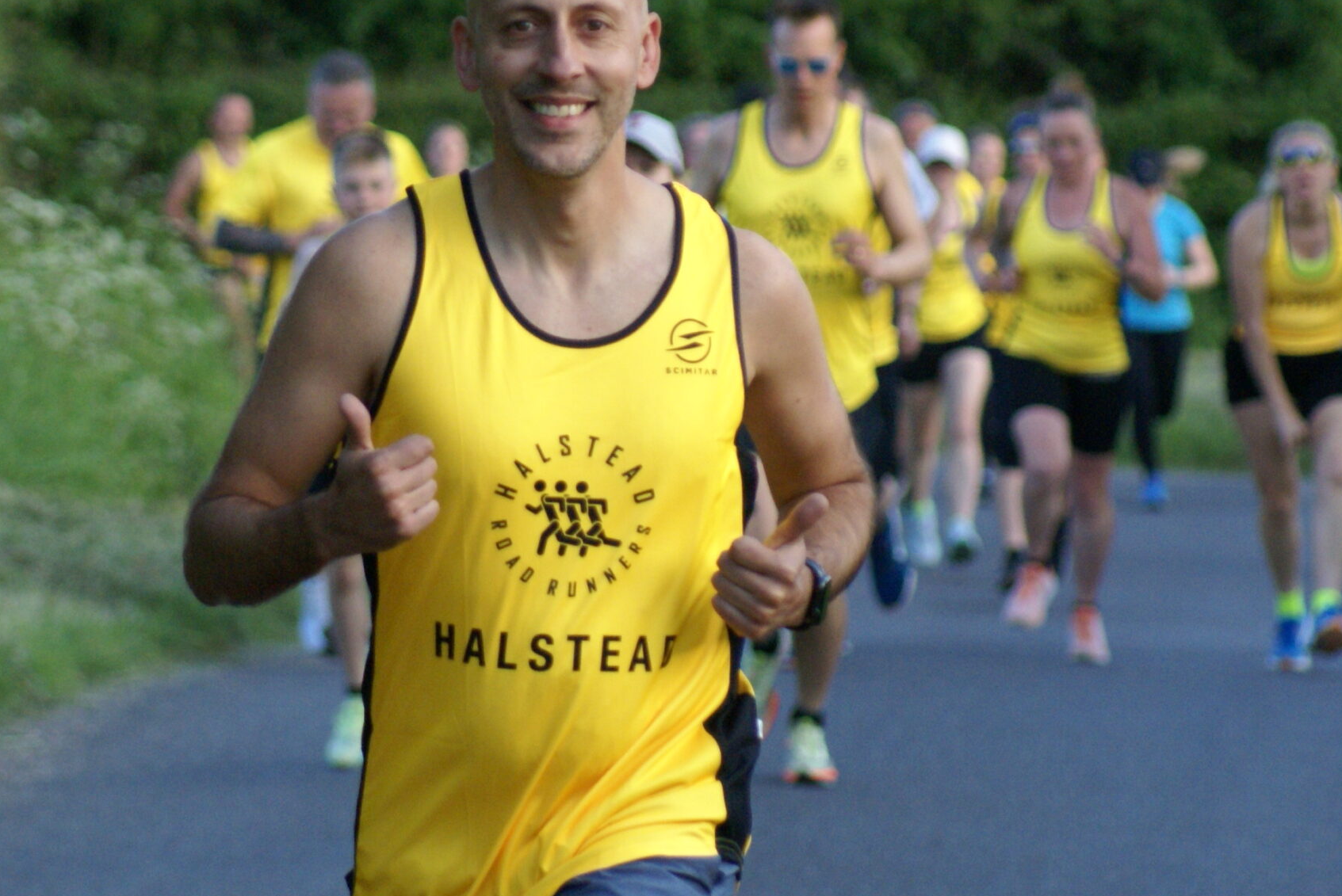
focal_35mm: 363
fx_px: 13539
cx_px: 413
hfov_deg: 5.7
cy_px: 394
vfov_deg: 3.8
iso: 800
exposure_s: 1/400
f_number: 5.6
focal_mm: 160
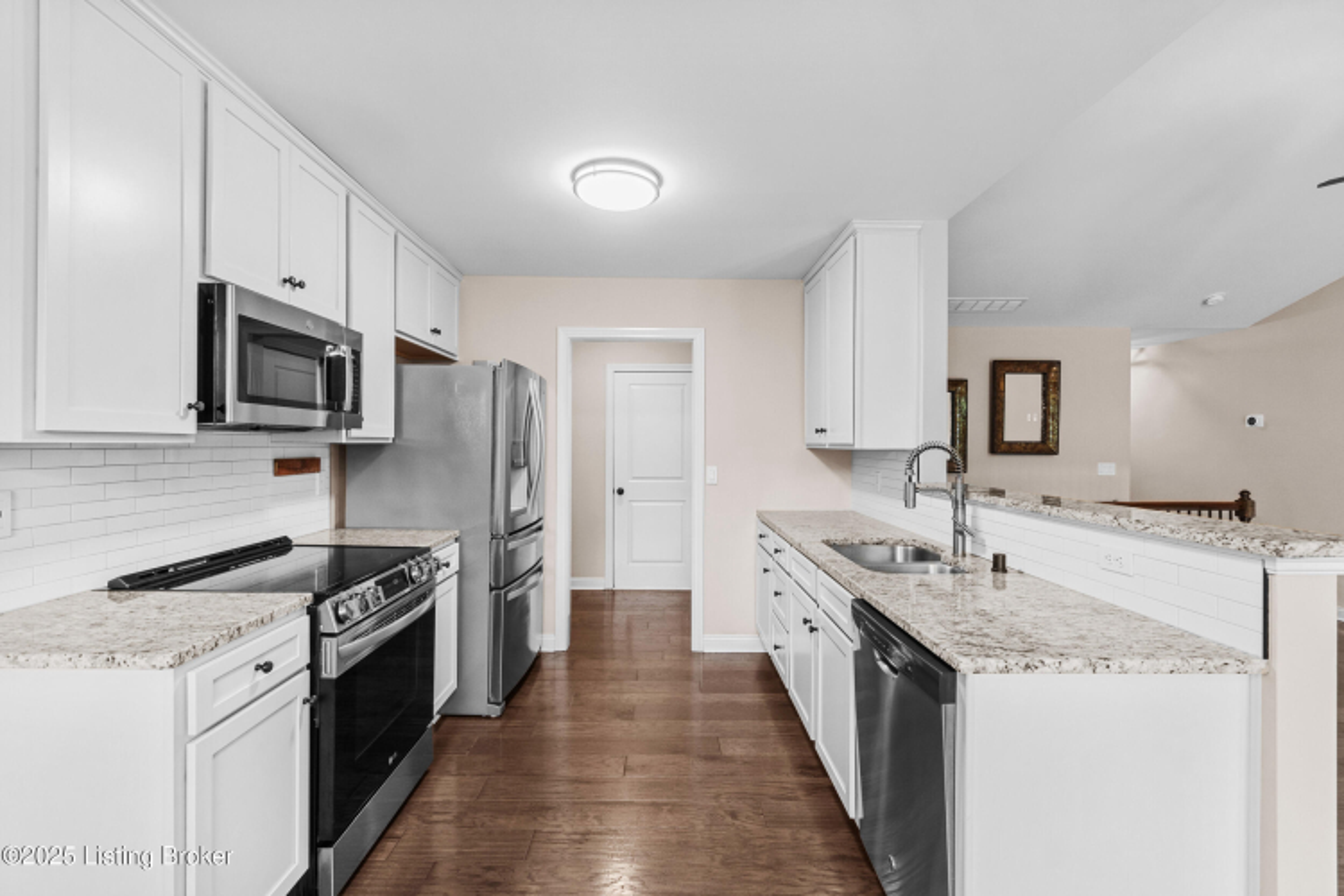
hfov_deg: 100.4
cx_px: 672
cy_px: 448
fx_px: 560
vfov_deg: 77.3
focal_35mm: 15
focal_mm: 10
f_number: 8
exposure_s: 1/2.5
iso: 400
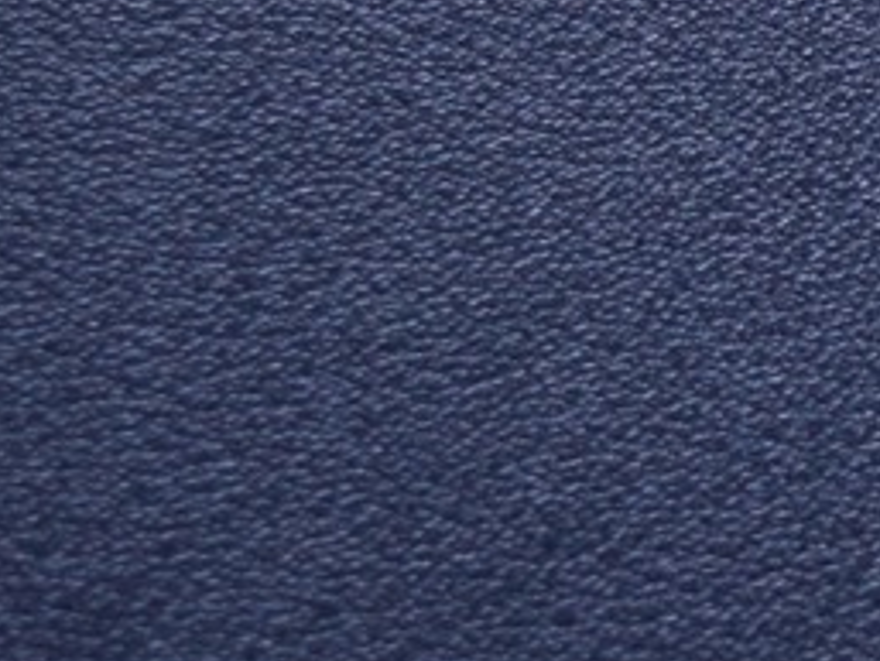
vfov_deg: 6.5
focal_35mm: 226
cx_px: 1681
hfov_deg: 8.4
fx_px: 5752
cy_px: -438
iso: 400
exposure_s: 1/20
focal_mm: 35
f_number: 5.6
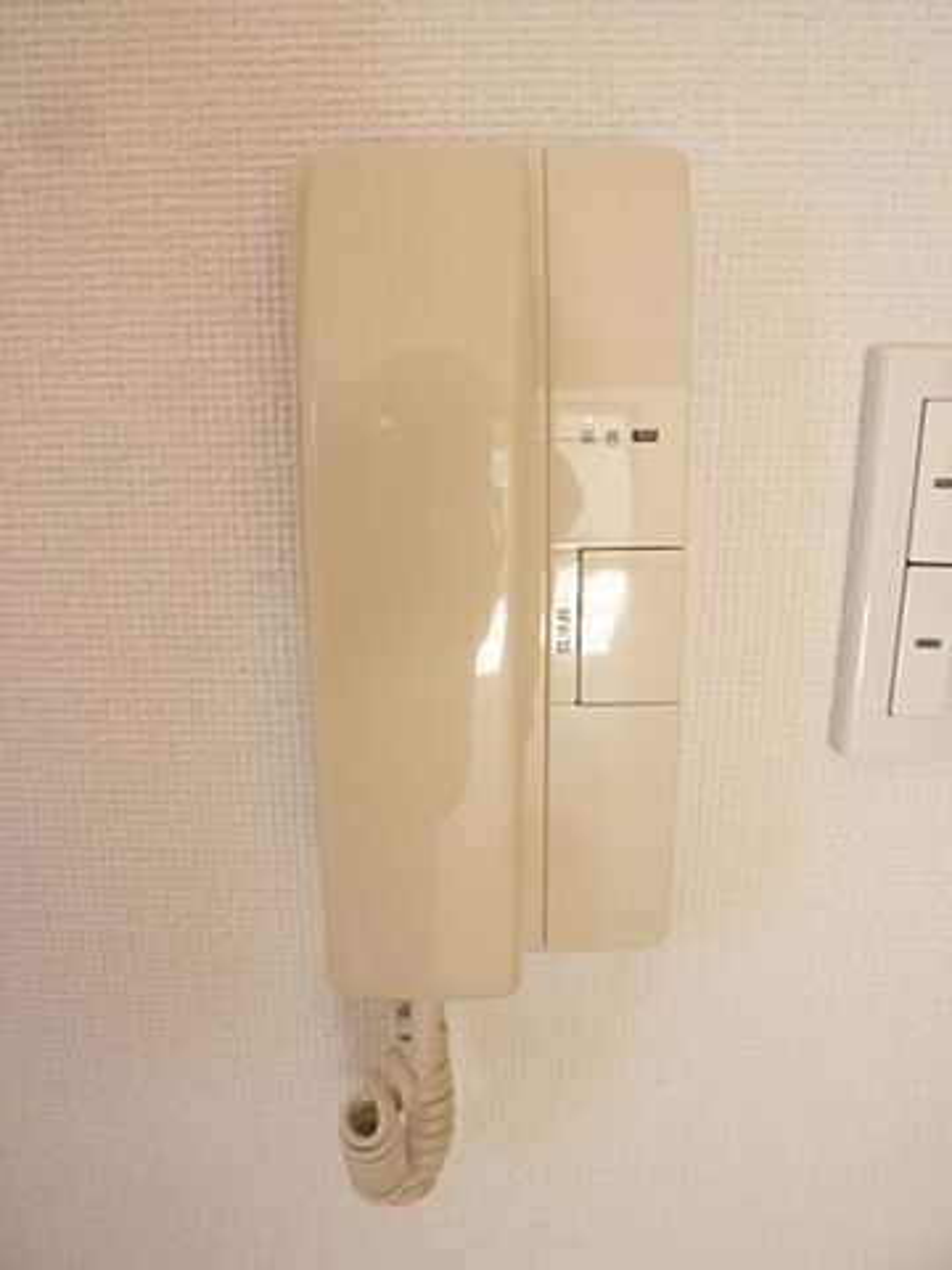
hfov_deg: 54.9
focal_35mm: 25
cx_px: 476
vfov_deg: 69.4
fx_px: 917
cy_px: 635
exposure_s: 1/40
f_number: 2.8
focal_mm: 4.5
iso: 80
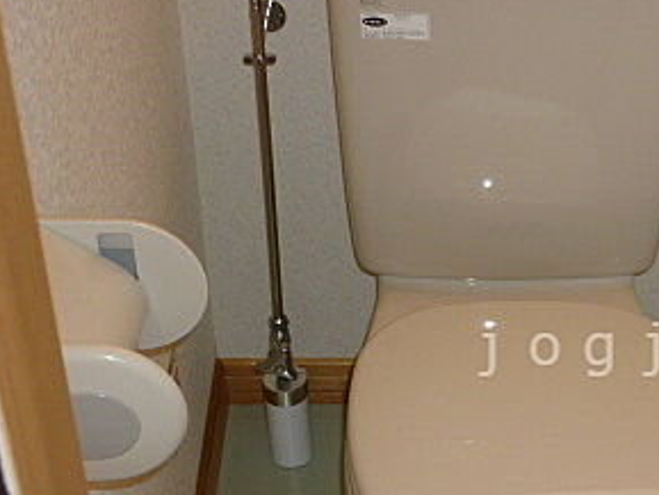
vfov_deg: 20.1
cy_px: 349
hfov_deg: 25.5
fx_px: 1390
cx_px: 634
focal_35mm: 73
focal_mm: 5.5
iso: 100
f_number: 2.8
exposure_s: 1/30
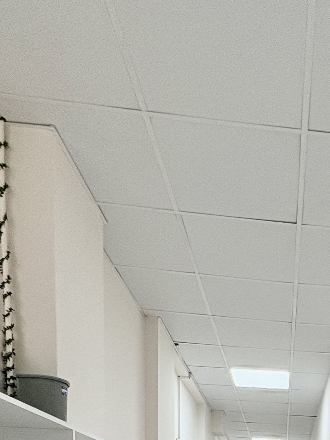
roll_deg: -2.0
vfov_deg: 32.4
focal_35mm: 41
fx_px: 521
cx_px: 324
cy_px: 591
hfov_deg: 32.5
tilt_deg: -6.3
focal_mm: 2.22
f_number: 2.2
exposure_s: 1/105
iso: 125
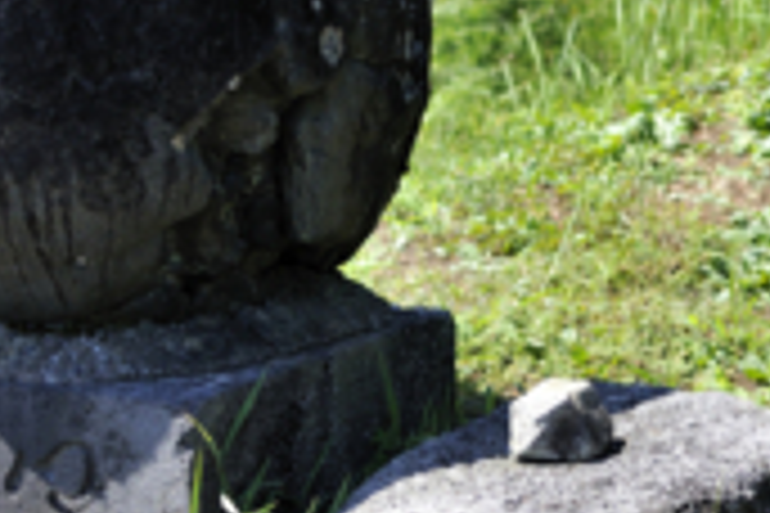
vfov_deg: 8.9
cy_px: 40
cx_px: 581
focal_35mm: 153
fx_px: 3282
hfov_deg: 13.3
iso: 200
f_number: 2.8
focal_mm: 35
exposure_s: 1/2000
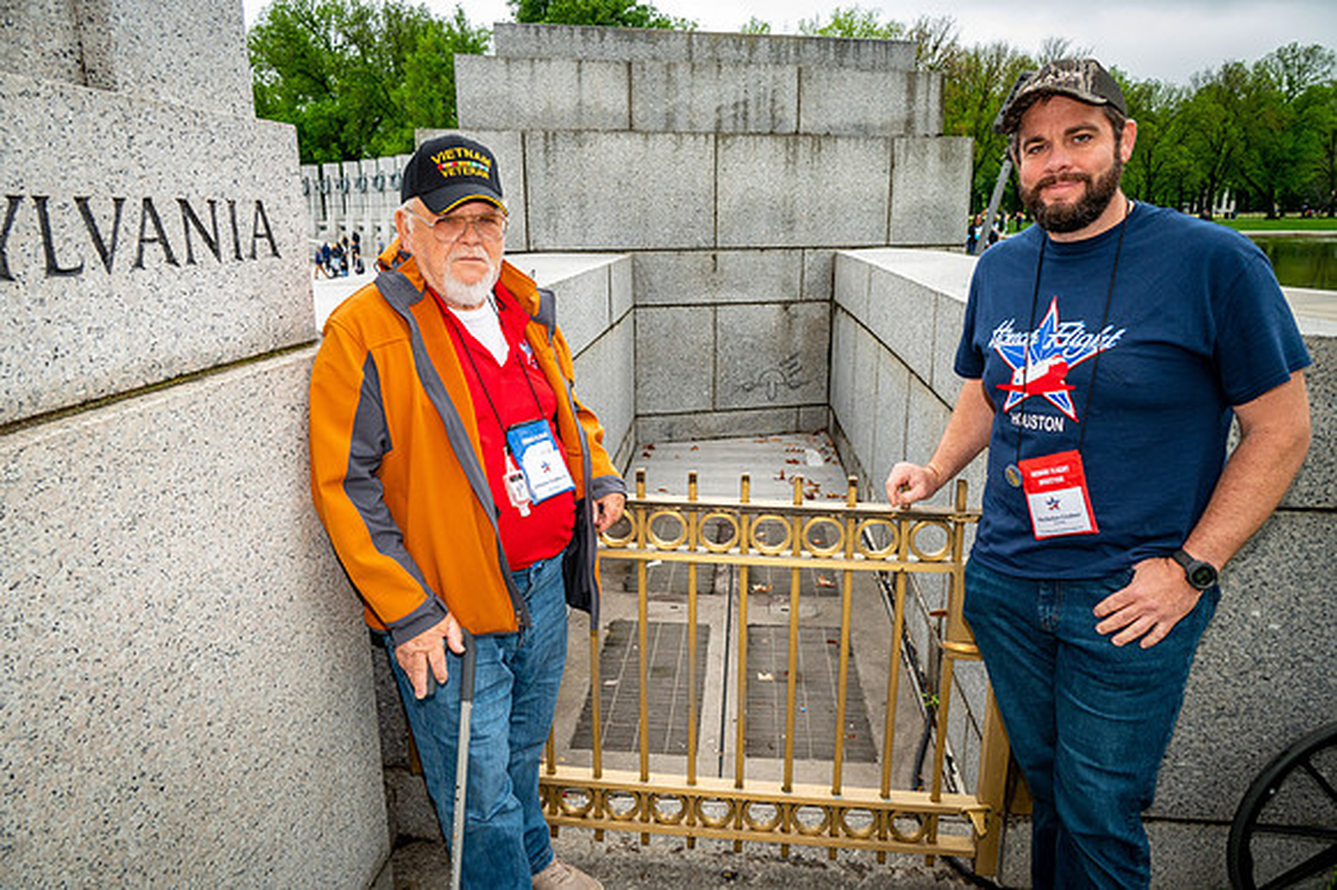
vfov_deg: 53.1
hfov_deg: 73.8
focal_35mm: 24
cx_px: 668
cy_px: 445
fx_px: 891
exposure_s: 1/640
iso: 1400
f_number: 8
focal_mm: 24
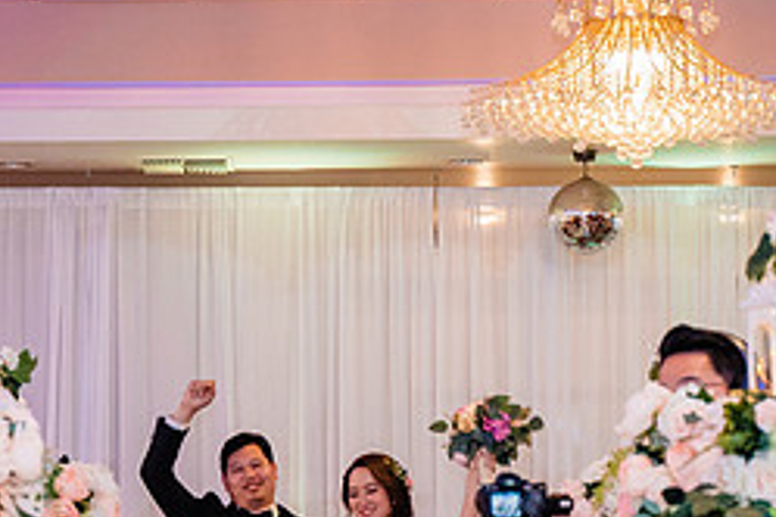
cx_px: 183
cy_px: 419
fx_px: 3578
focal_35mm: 166
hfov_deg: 12.3
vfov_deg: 8.3
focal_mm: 56
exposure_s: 1/160
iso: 1250
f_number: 3.5
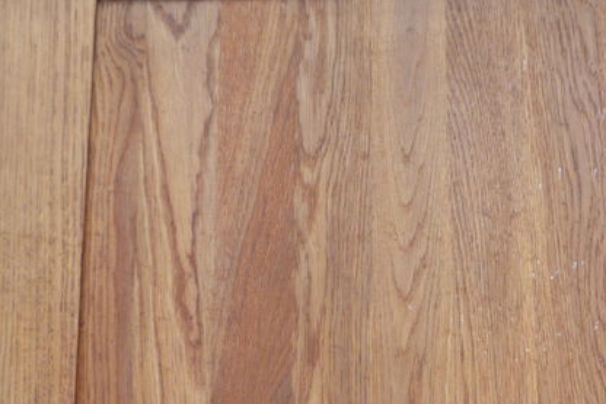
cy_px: 381
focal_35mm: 75
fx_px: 1262
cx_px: 401
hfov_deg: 26.9
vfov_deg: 17.8
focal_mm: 5.2
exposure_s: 1/50
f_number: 3.3
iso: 100
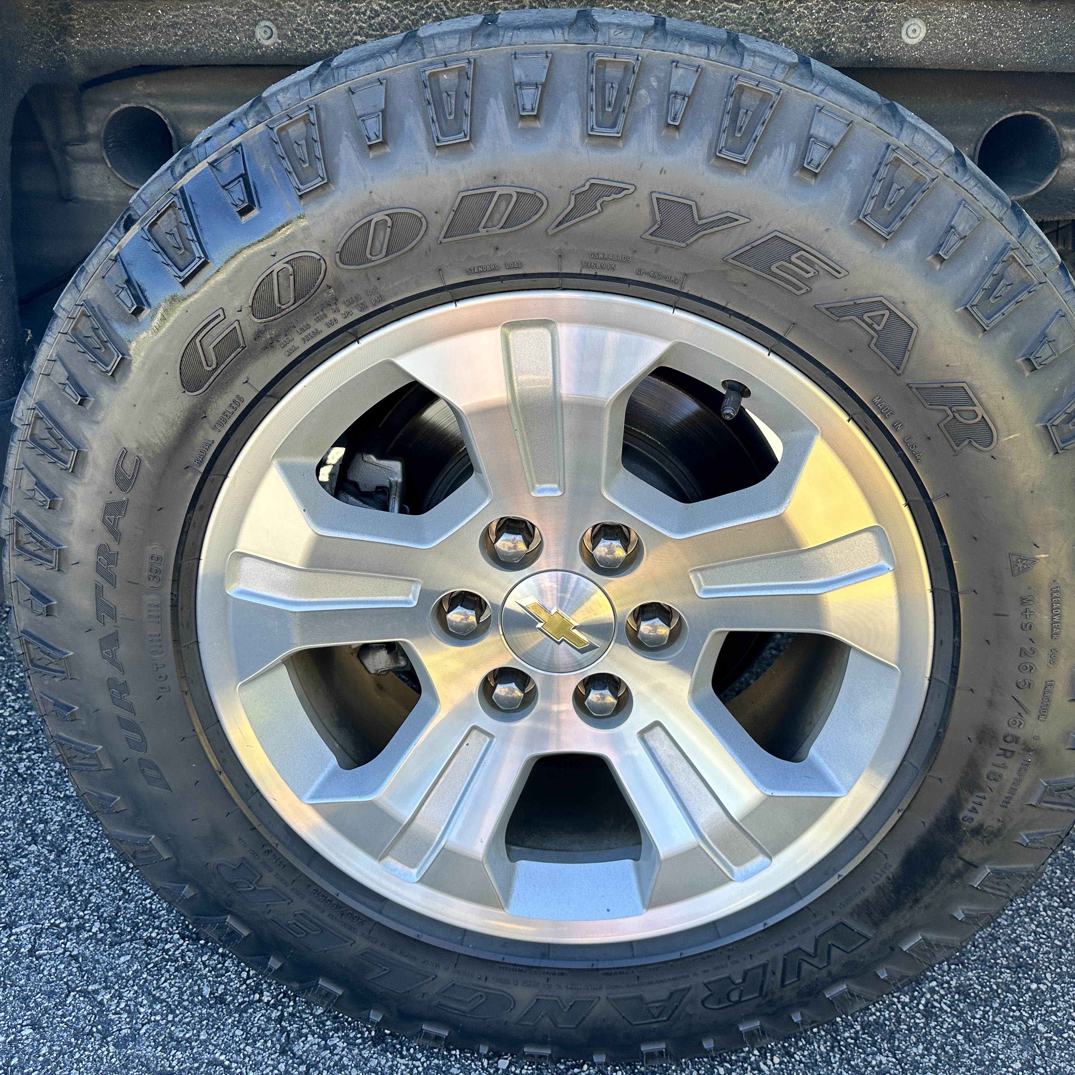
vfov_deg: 55.6
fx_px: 1019
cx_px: 535
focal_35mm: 29
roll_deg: -1.0
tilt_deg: -19.4
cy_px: 540
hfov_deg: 55.6
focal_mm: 6.86
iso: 80
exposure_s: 1/362
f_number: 1.78
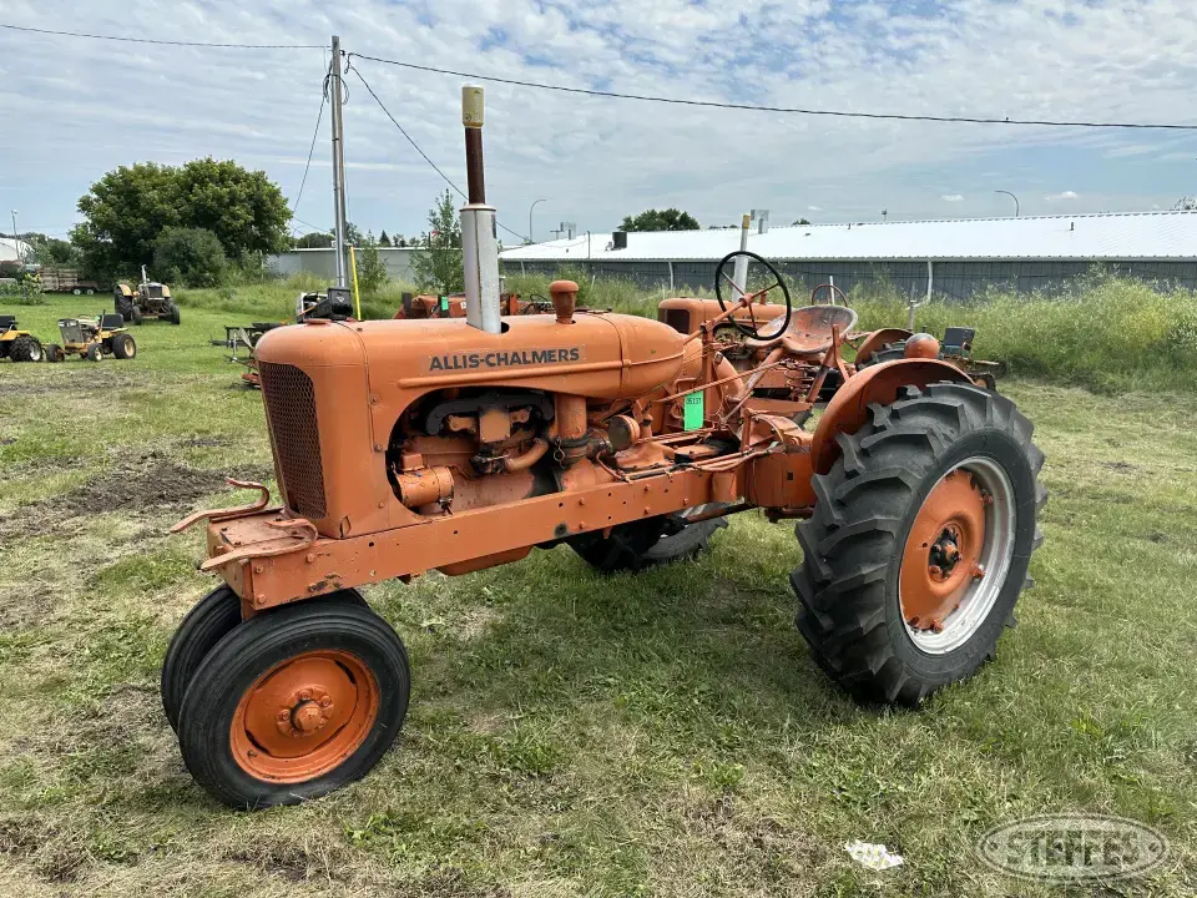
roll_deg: +0.7
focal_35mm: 24
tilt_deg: -10.5
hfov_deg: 71.6
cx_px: 598
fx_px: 830
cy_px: 449
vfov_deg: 56.8
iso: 80
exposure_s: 1/3472
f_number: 1.78
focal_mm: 6.86
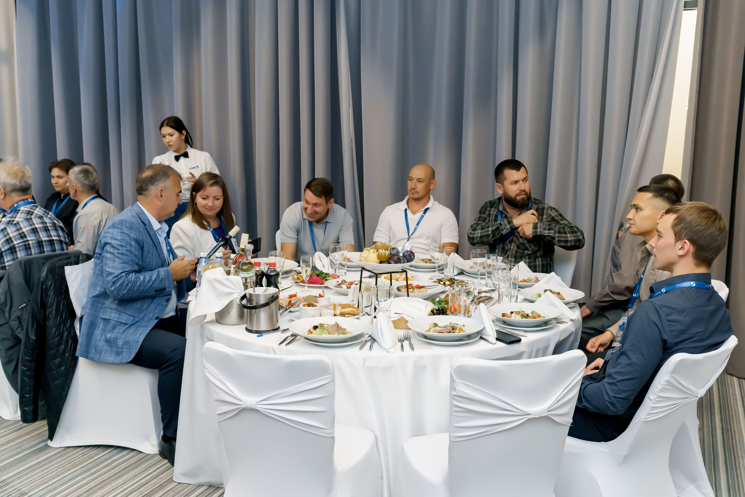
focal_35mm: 35
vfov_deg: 37.9
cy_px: 248
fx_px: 724
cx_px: 372
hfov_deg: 54.4
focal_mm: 35
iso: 3200
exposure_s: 1/125
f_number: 4.5
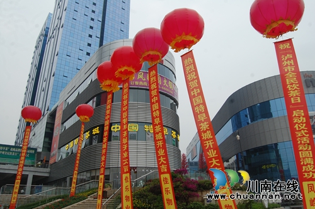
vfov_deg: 47.8
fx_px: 236
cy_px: 104
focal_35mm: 27
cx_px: 158
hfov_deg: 67.4
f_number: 8
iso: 200
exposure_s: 1/320
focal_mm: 18
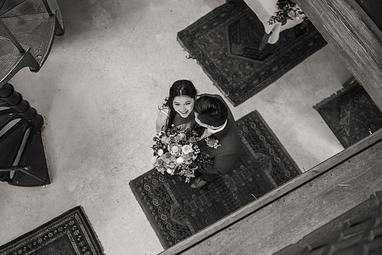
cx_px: 164
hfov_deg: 60.0
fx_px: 329
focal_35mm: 31
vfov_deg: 42.4
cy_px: 127
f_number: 2.8
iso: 2500
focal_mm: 26
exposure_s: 1/160
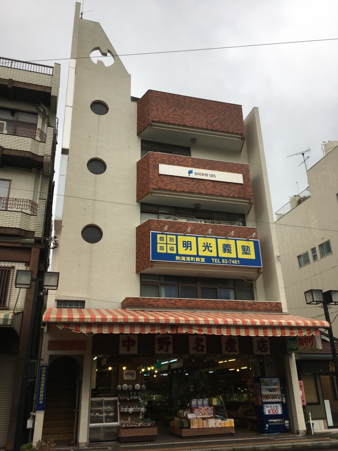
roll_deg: +2.4
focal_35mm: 29
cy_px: 226
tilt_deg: +23.0
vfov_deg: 61.7
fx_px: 378
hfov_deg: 48.2
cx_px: 169
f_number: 2.2
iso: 25
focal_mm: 4.15
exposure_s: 1/481
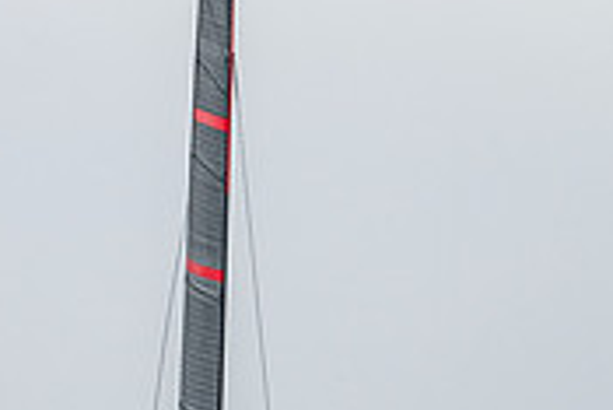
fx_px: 13292
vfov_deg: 1.8
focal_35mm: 780
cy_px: 662
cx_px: 201
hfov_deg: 2.6
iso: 100
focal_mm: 200
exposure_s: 1/2000
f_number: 4
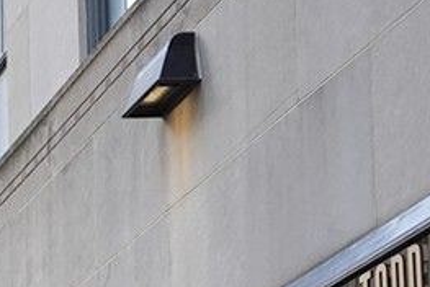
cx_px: -679
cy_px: 714
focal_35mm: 167
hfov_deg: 10.3
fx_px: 1997
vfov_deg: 7.6
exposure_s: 1/160
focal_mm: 22
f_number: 7.1
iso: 800
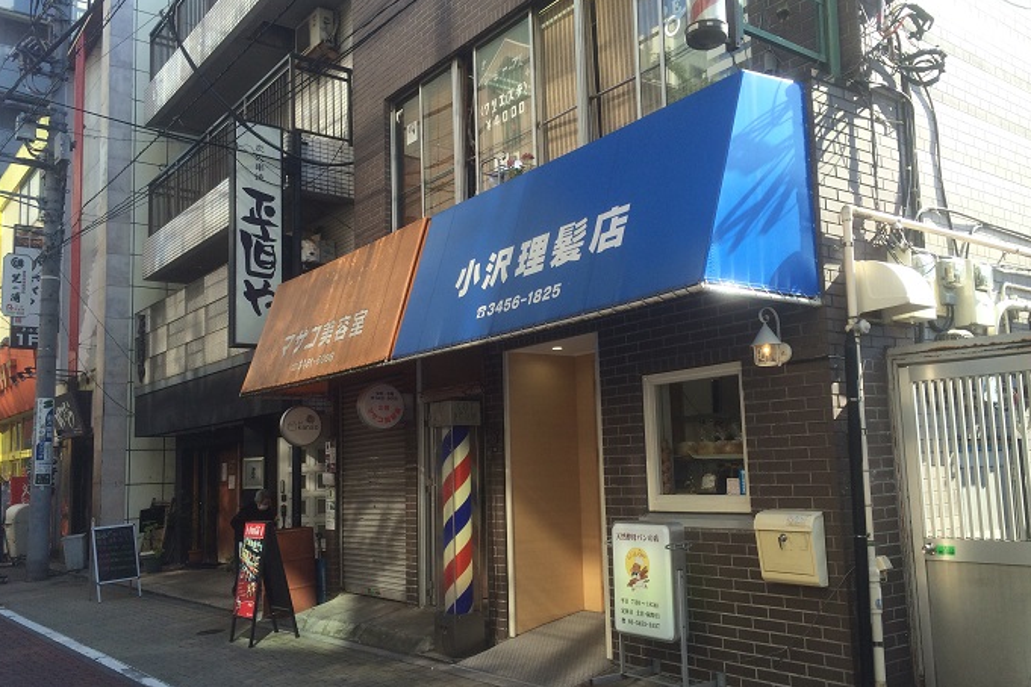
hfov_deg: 60.3
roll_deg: +1.9
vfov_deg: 42.3
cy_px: 367
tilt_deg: +4.4
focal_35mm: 31
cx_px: 525
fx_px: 888
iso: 32
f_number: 2.2
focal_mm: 4.15
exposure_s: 1/419
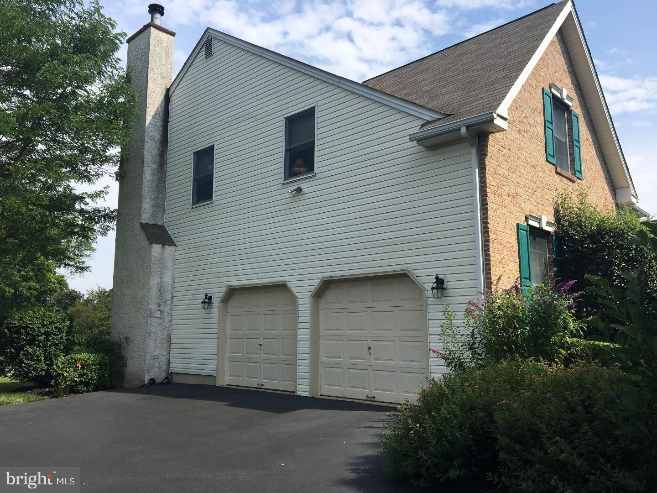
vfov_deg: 48.2
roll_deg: +0.0
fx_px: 550
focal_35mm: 29
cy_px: 246
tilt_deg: +9.8
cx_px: 328
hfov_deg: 61.7
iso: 25
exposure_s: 1/1479
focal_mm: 4.15
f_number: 2.2
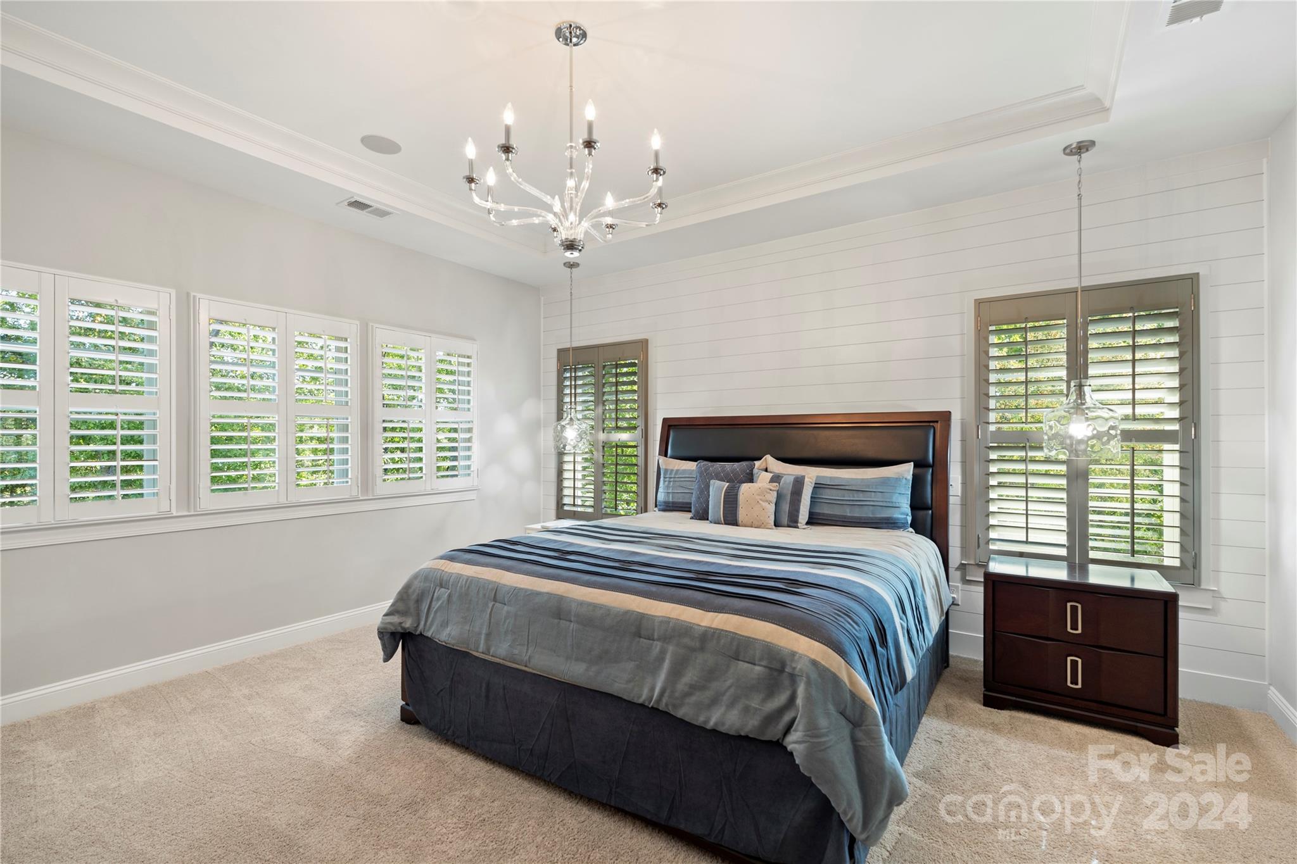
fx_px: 576
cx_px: 648
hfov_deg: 96.7
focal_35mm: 16
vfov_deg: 73.7
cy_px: 432
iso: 500
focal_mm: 16
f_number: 4
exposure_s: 1/13
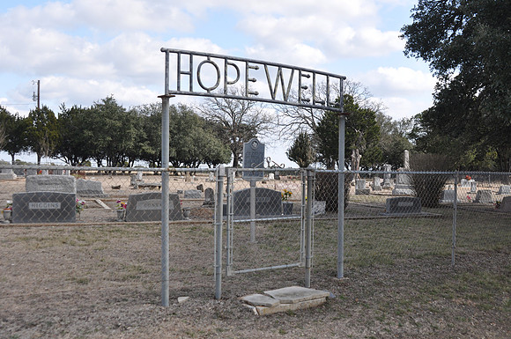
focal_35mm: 40
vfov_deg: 32.9
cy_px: 170
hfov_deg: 48.0
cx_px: 256
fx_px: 574
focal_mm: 27
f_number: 4.5
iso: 400
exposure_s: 1/1250
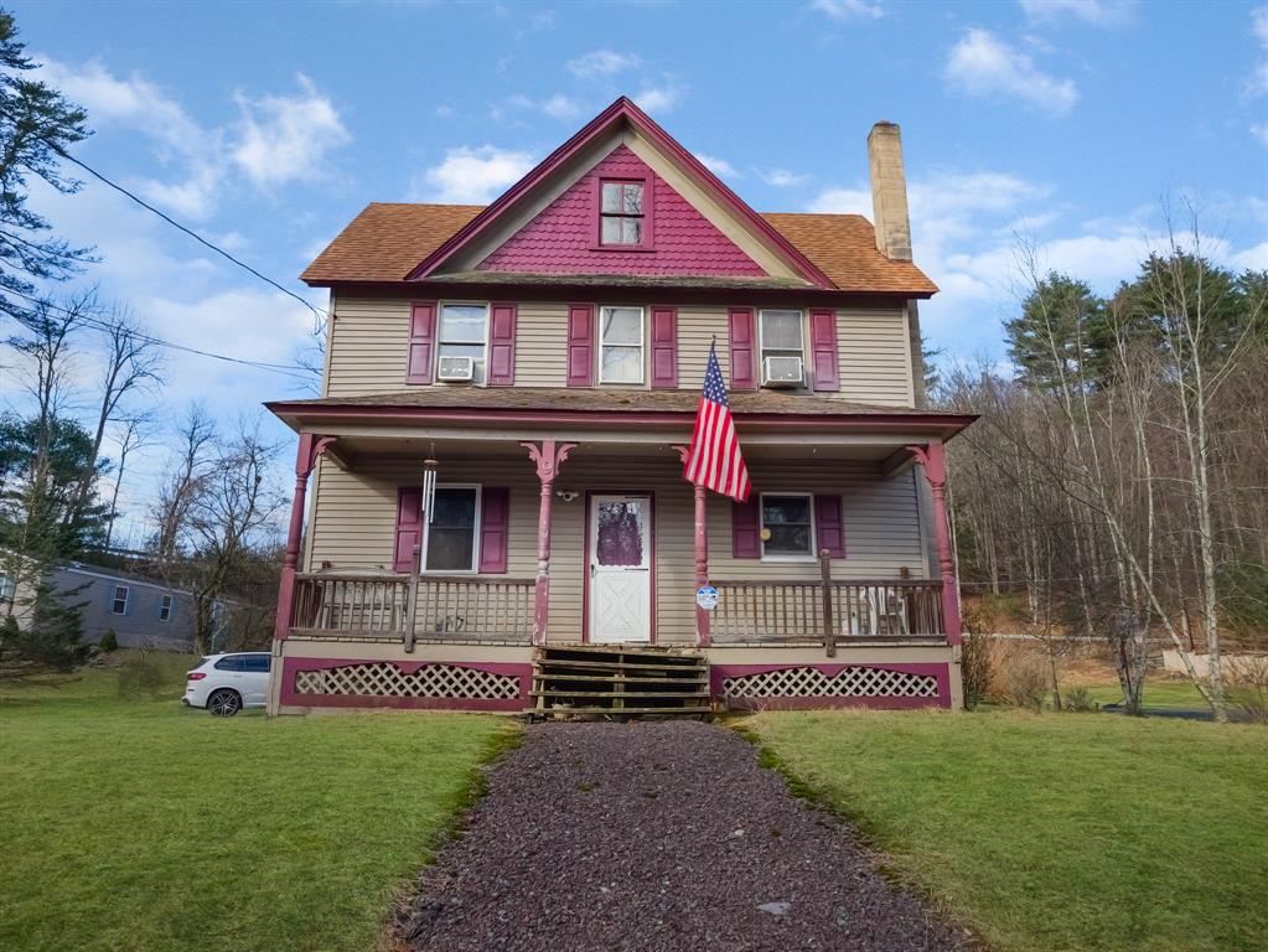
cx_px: 634
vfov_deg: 56.8
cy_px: 476
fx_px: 879
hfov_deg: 71.6
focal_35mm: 24
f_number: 4
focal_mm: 12
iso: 200
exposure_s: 1/1000
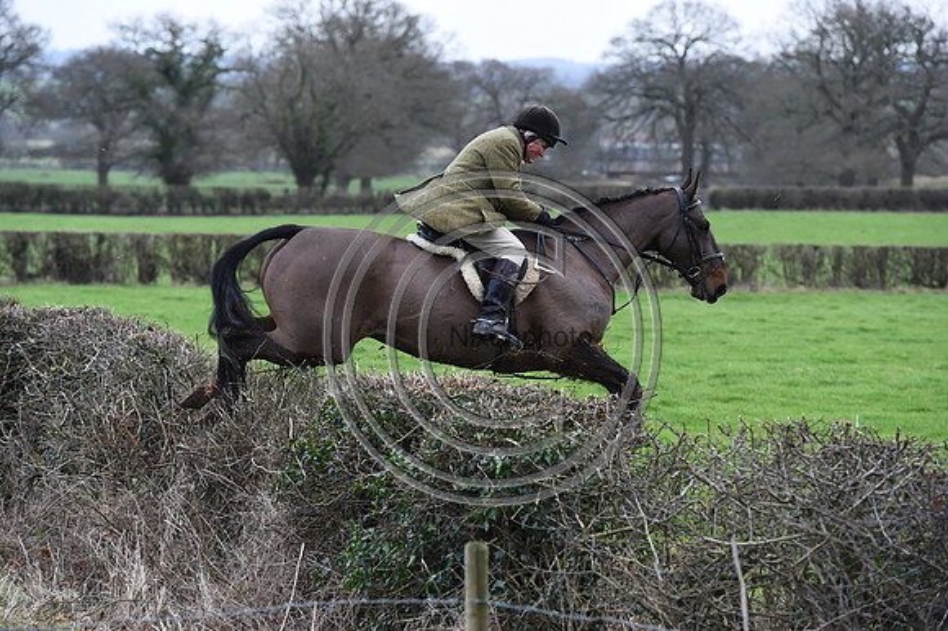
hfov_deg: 12.5
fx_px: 4342
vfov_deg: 8.3
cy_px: 316
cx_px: 474
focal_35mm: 165
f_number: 5.6
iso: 2800
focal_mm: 165
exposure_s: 1/1250
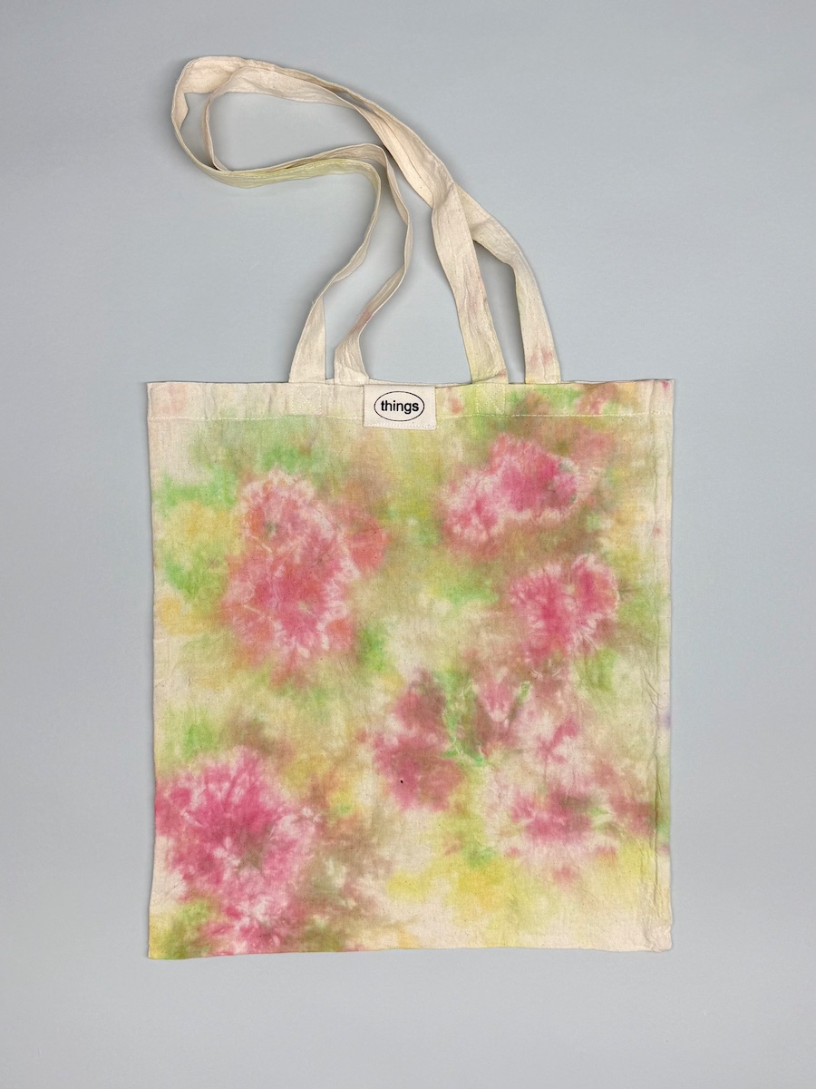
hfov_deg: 56.8
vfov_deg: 71.6
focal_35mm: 24
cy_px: 544
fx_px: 754
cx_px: 408
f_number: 1.78
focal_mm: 6.76
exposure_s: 1/488
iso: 80
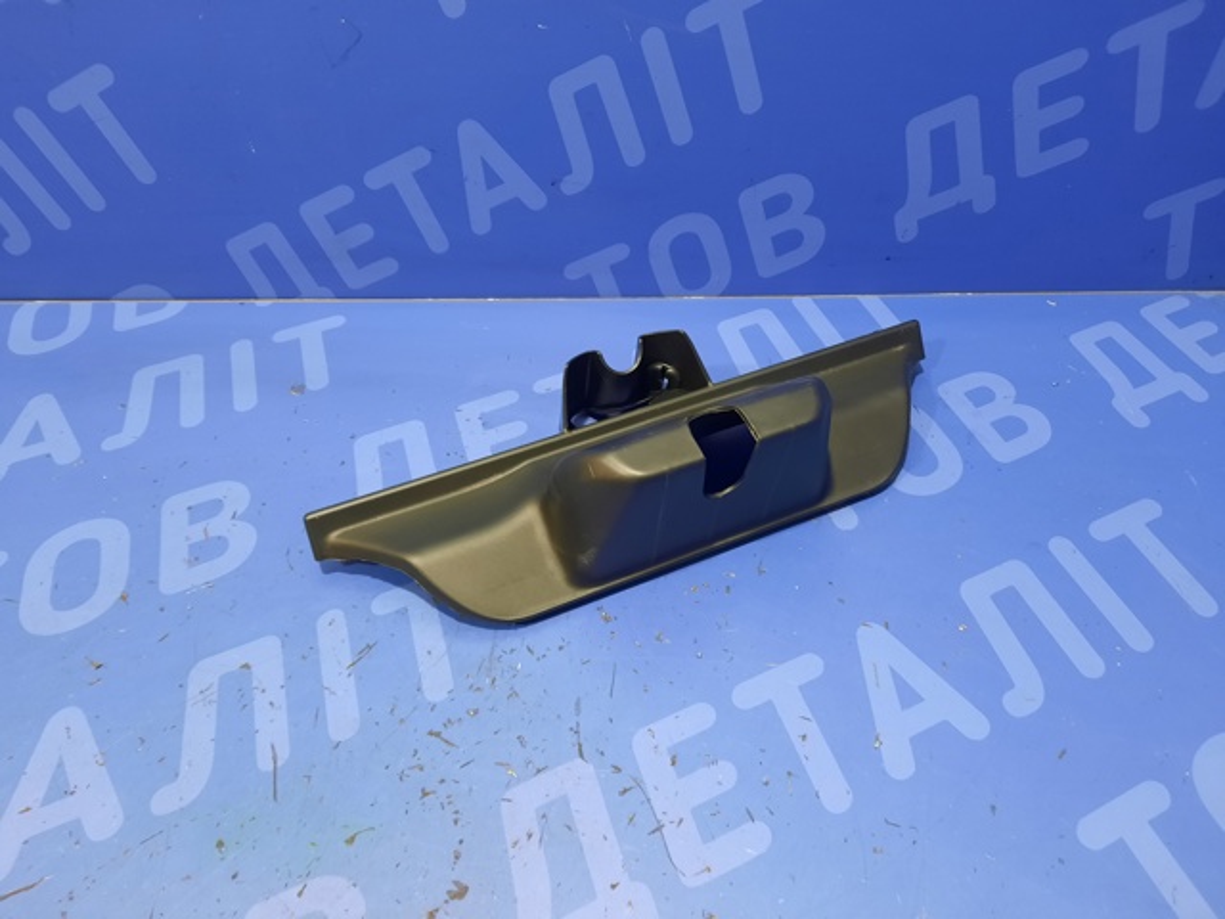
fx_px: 885
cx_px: 612
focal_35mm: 25
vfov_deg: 54.9
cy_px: 460
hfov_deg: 69.4
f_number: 2
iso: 320
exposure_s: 1/25
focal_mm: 4.6
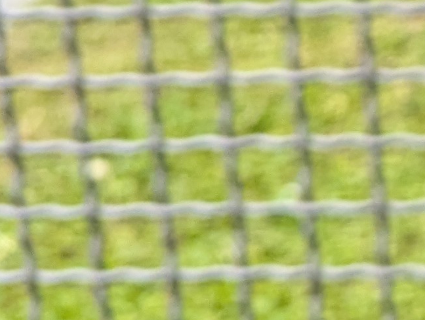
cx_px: 1000
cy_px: -468
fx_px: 1857
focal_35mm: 151
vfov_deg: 8.9
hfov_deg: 11.1
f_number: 1.85
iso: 44
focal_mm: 6.81
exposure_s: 1/139
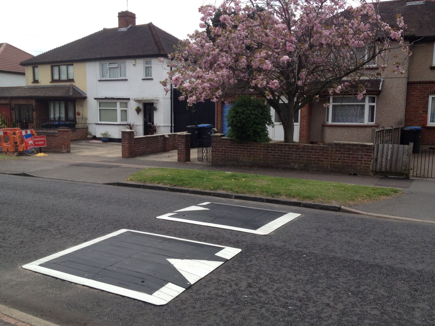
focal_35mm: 35
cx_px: 218
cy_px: 163
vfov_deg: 40.7
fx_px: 440
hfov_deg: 52.6
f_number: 2.4
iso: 50
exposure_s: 1/736
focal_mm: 4.28
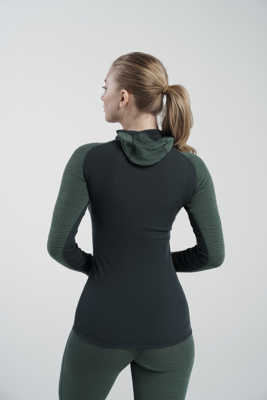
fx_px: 946
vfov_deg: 23.9
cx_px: 134
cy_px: 200
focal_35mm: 85
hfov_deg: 16.1
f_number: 9
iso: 100
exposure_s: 1/125
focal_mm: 85
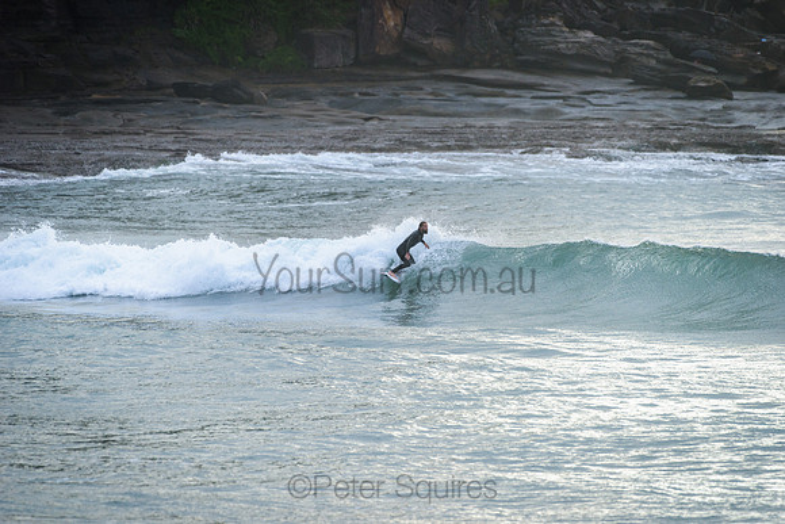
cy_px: 262
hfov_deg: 4.1
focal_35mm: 503
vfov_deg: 2.7
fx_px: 10966
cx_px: 392
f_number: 5.6
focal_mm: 500
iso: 280
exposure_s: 1/1000
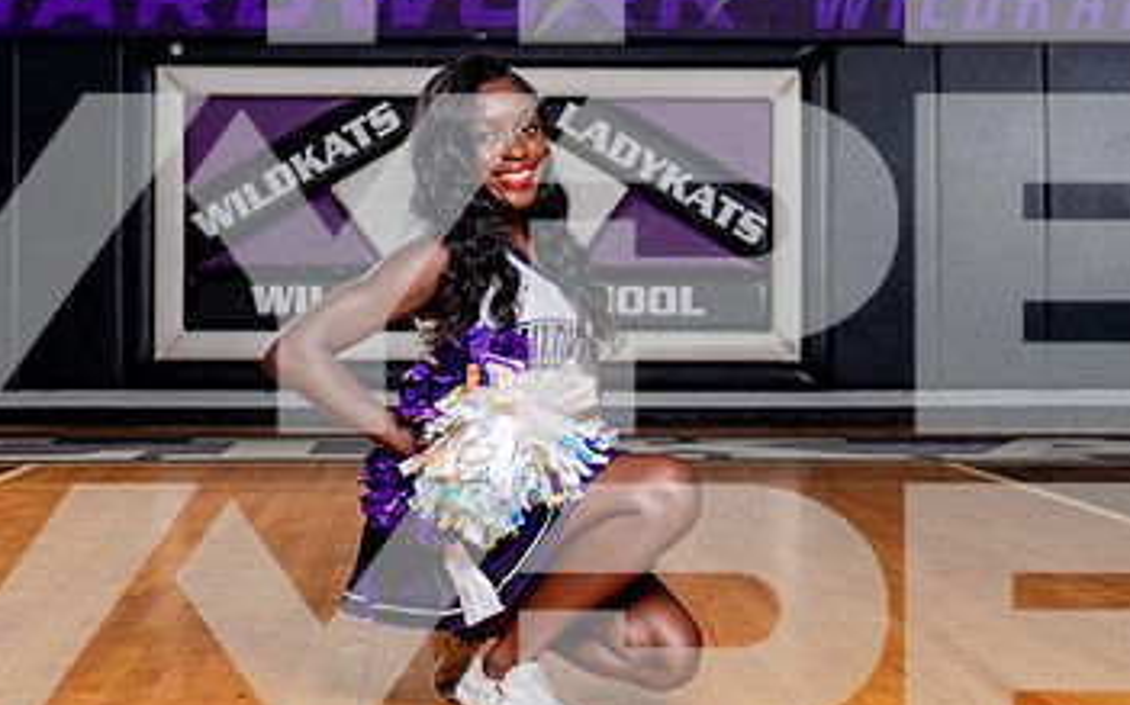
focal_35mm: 61
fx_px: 1878
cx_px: 467
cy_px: 266
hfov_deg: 33.4
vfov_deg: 21.2
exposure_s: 1/250
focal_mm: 36
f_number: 4
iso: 100
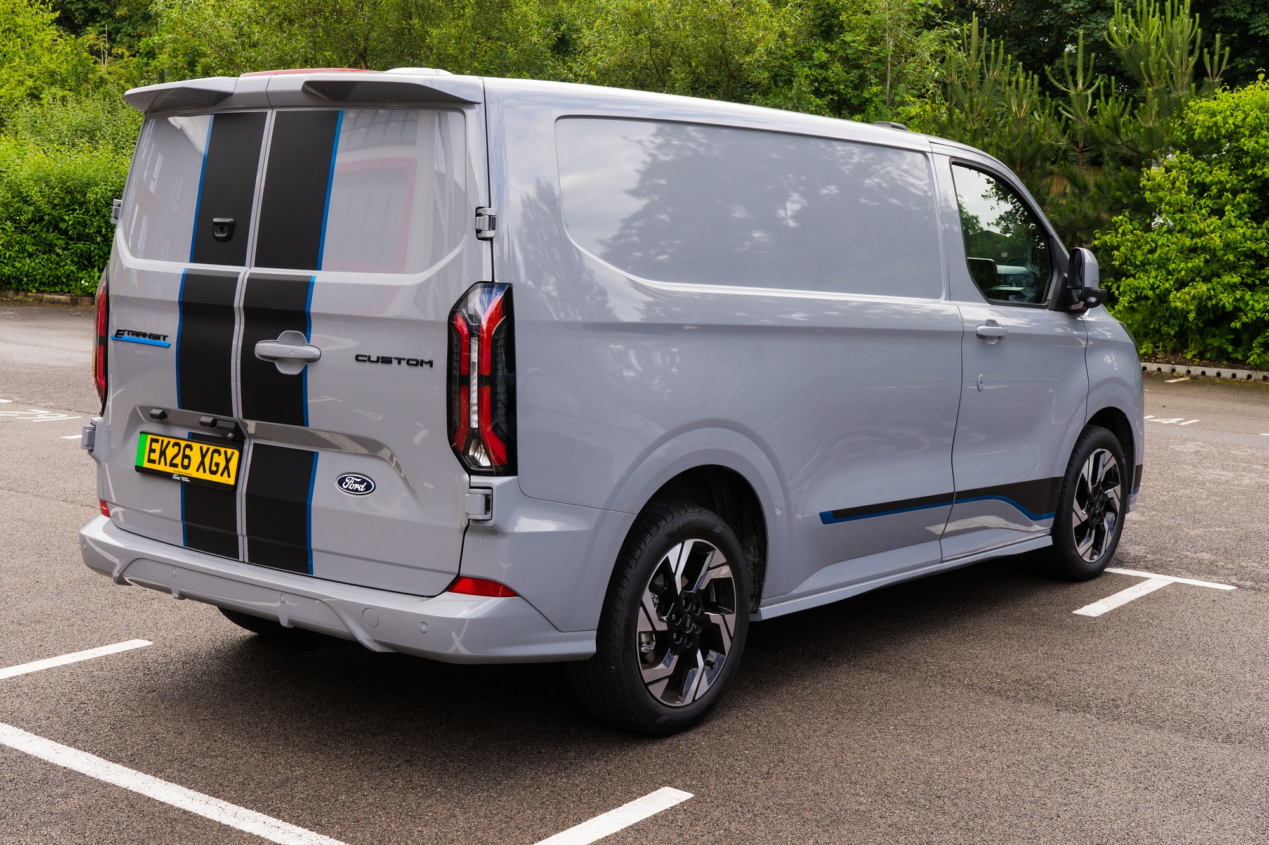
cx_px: 634
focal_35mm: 45
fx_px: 1586
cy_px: 422
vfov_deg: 29.9
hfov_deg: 43.6
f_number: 11
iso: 400
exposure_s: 1/80
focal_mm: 45
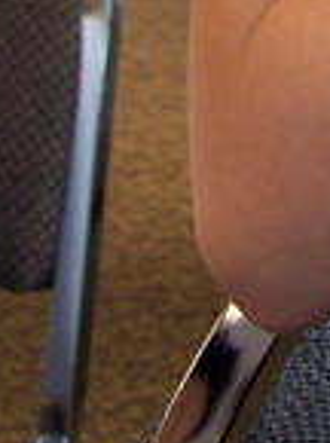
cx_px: 882
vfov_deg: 8.4
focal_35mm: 210
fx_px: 2681
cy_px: -744
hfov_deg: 6.6
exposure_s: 1/30
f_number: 2.8
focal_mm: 8
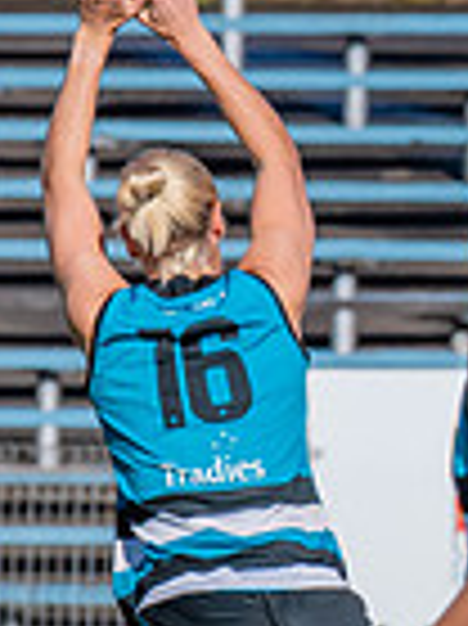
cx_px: 1412
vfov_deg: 0.8
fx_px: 45785
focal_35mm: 2536
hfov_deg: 0.6
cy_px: 546
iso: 800
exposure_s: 1/1600
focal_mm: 450
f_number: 13
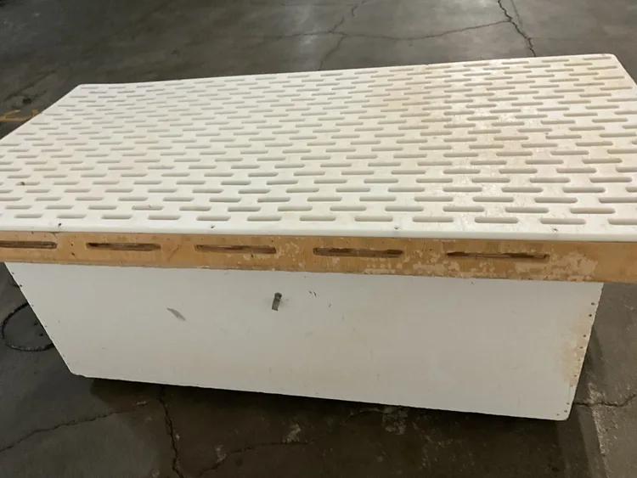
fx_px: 534
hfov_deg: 61.6
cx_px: 318
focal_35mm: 29
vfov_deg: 48.3
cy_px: 239
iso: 250
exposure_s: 1/60
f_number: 1.8
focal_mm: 3
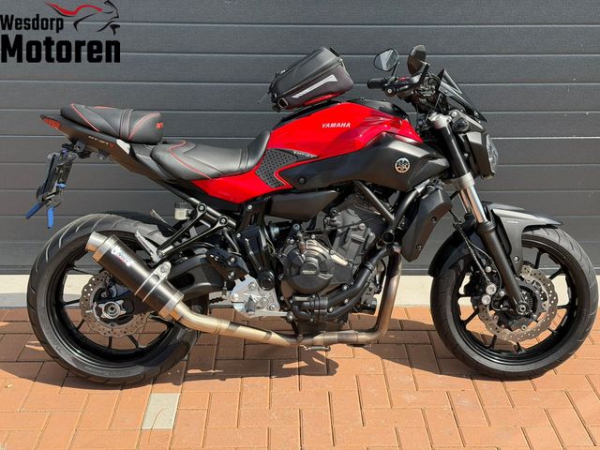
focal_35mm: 48
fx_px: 832
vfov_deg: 30.3
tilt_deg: -18.3
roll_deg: -0.5
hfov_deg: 39.7
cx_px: 300
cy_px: 225
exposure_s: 1/2208
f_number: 1.78
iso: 80
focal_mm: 6.76
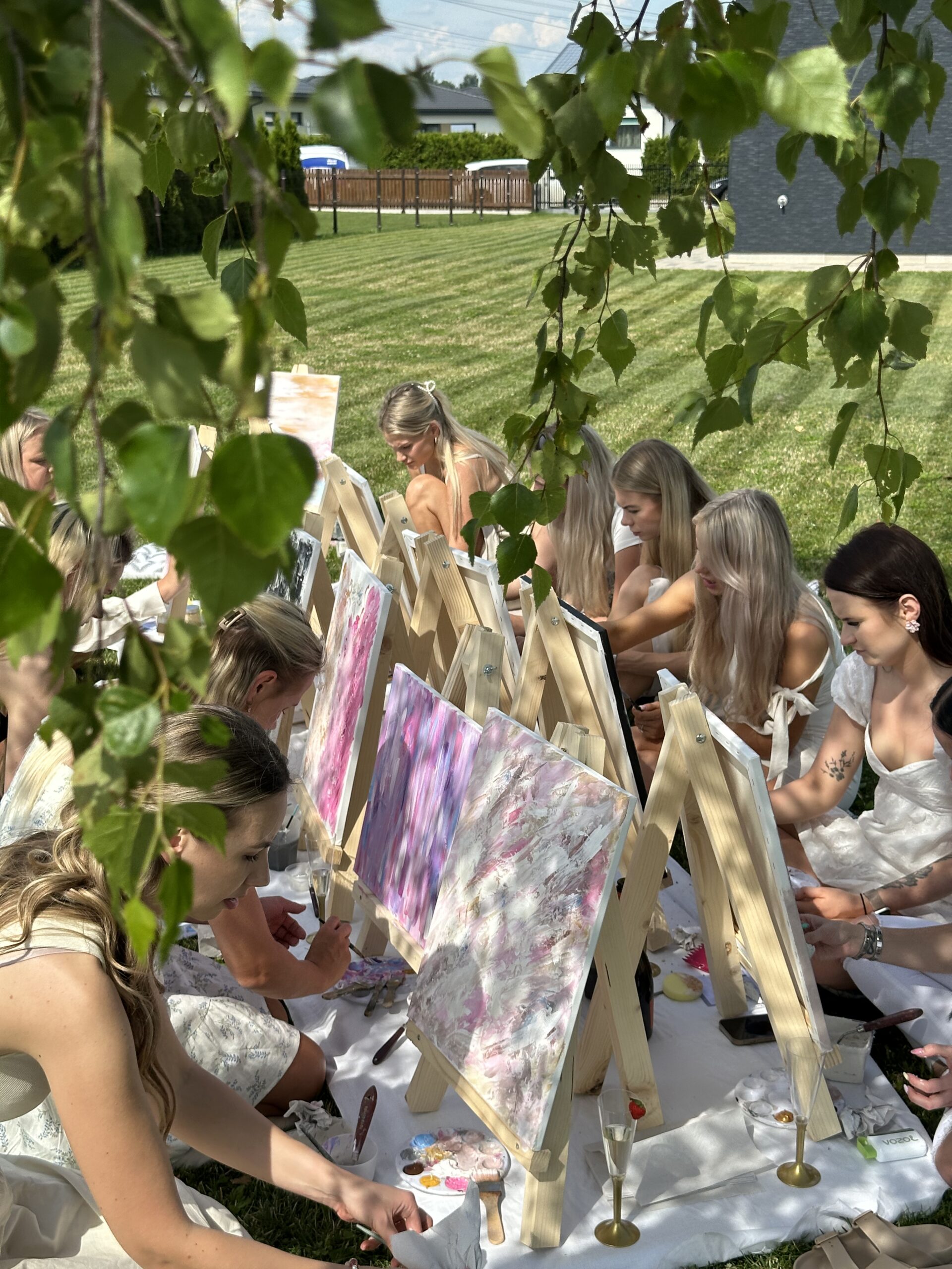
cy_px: 634
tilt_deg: -14.8
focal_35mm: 48
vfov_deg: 39.7
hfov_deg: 30.3
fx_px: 1760
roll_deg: -1.1
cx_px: 476
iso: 64
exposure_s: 1/3367
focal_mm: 6.86
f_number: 1.78
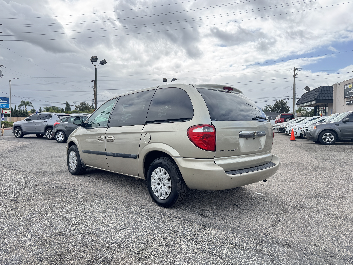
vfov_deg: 56.8
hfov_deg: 71.6
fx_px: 245
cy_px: 132
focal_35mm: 24
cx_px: 176
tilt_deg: -3.4
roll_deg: -0.7
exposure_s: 1/1010
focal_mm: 6.76
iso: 80
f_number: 1.78
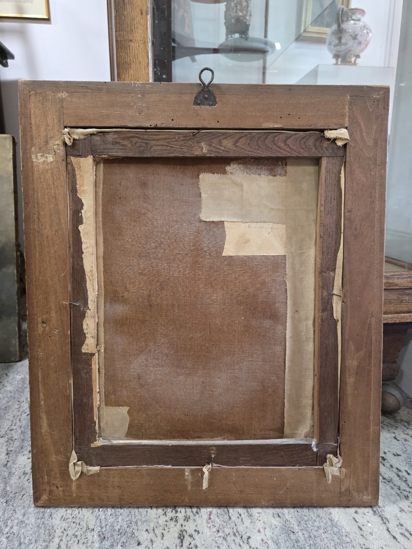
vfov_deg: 73.9
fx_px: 365
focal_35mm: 23
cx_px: 206
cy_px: 274
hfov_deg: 58.9
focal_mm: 6.3
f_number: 1.7
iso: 640
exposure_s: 1/100
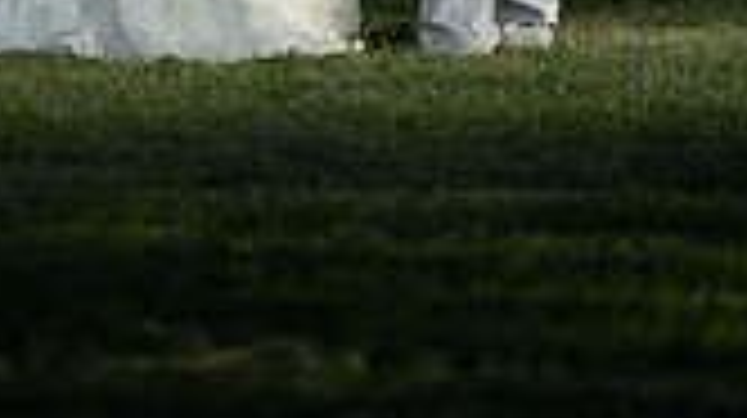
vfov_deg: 2.8
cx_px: 207
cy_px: -548
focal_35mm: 427
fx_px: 8450
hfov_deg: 5.1
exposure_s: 1/4000
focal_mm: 150
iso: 320
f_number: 2.8
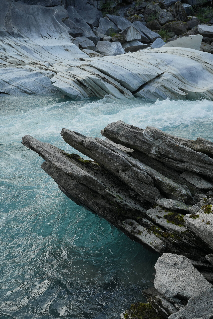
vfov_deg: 56.5
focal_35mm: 34
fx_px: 297
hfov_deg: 39.4
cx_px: 106
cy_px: 160
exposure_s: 1/250
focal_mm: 33.5
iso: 800
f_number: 8
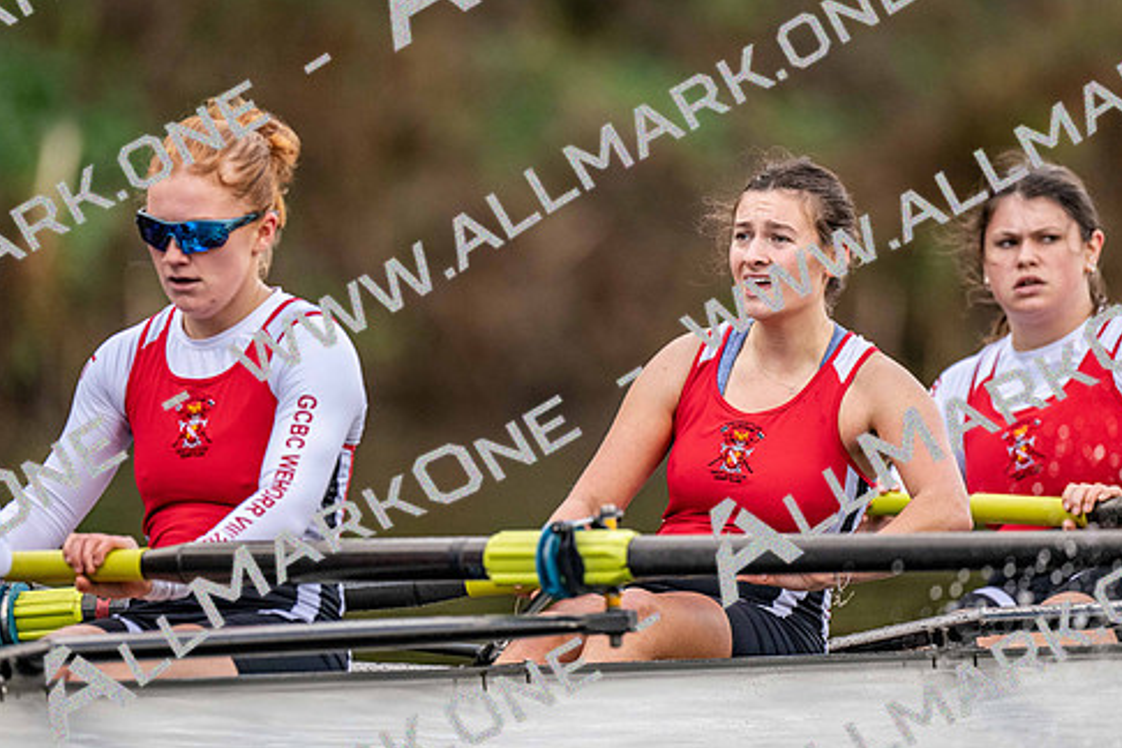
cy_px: 389
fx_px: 22314
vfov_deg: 1.9
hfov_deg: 2.9
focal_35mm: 716
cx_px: 513
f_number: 4
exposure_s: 1/2500
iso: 2000
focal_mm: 600
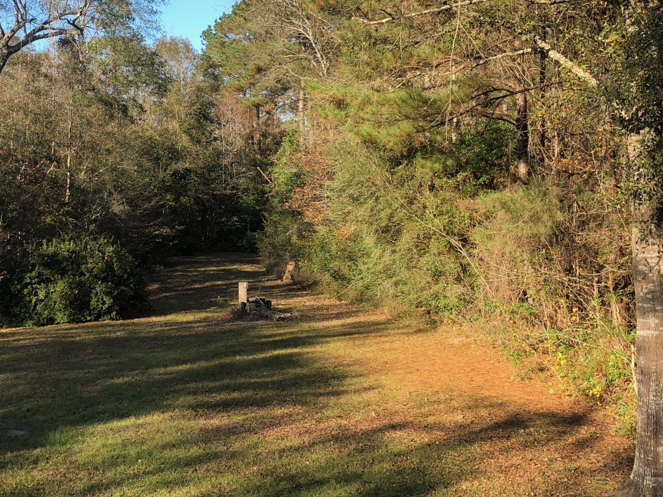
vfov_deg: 28.4
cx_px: 237
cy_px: 180
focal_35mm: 51
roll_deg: +0.1
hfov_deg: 37.2
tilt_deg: +0.7
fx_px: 977
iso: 20
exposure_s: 1/600
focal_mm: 3.99
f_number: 1.8
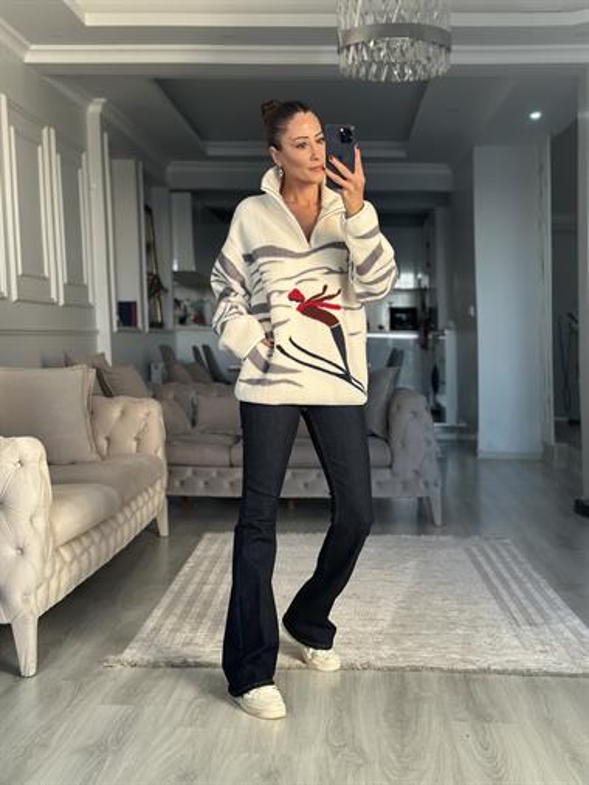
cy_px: 392
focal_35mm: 48
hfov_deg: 30.3
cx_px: 294
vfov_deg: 39.6
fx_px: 1088
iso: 125
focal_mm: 6.86
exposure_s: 1/68
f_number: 1.78
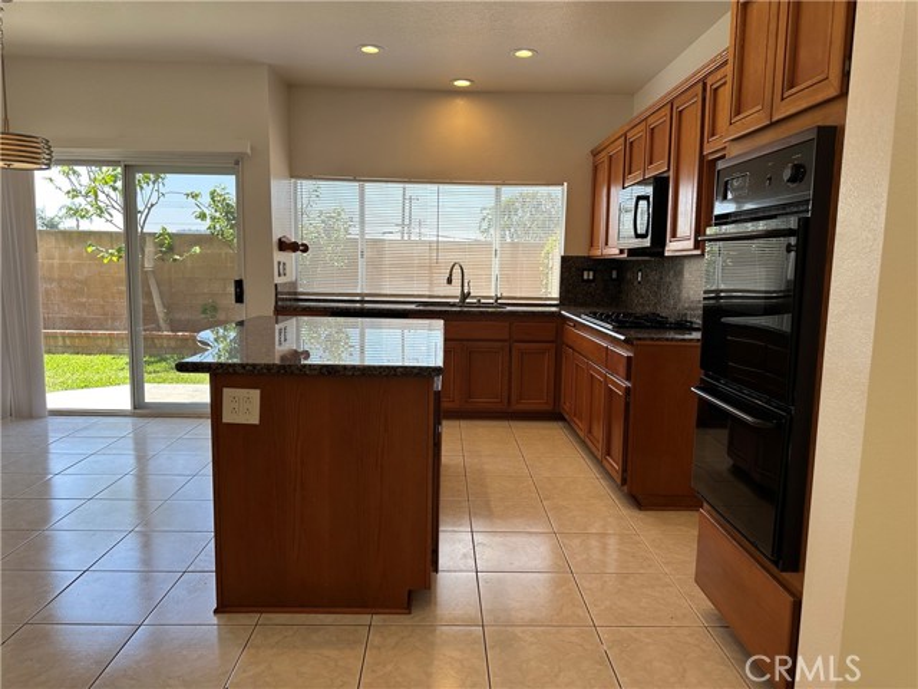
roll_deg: -1.5
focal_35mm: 24
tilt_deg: -7.2
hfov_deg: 71.6
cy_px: 344
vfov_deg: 56.8
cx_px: 459
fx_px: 636
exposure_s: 1/450
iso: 80
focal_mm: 6.86
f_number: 1.78
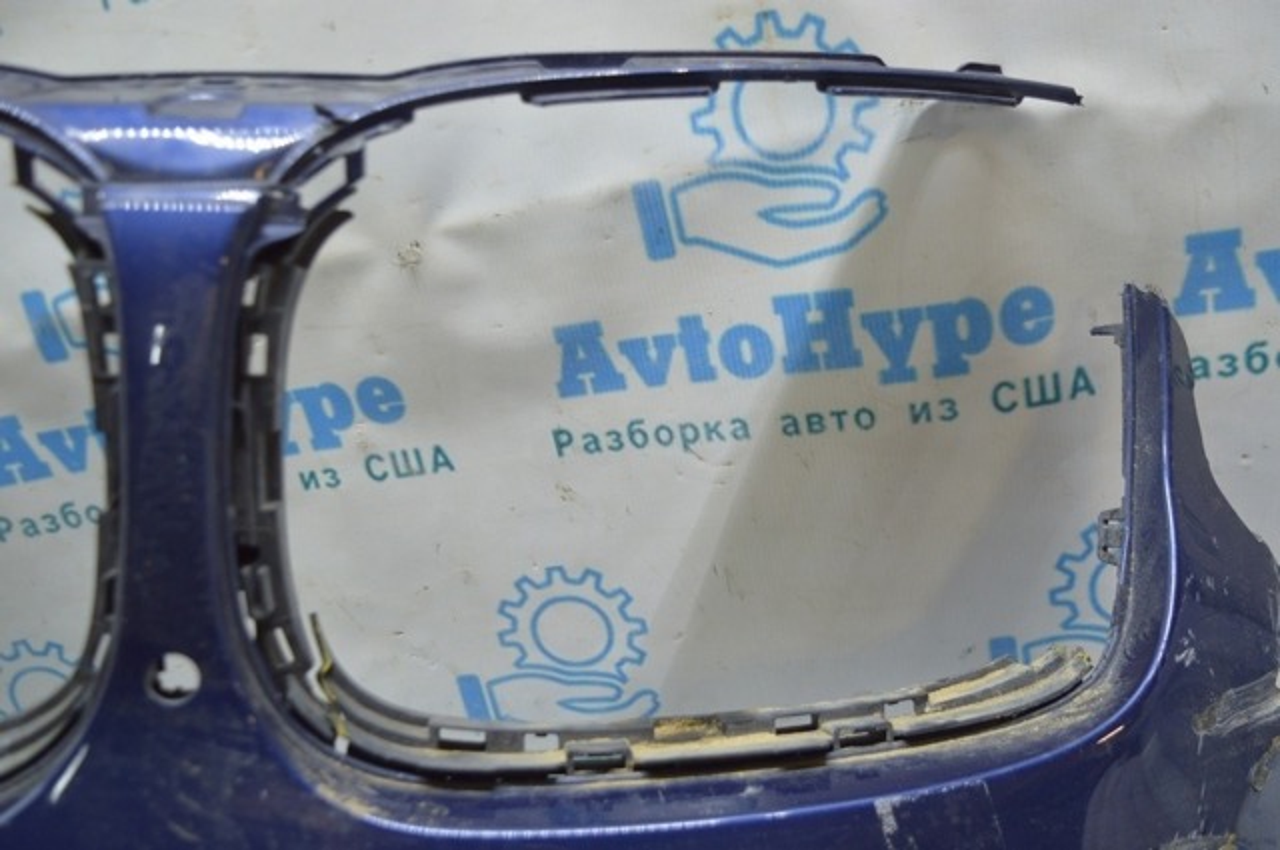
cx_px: 640
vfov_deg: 35.4
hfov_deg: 51.3
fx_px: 1332
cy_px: 425
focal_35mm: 38
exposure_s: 1/40
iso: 400
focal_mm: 25
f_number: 4
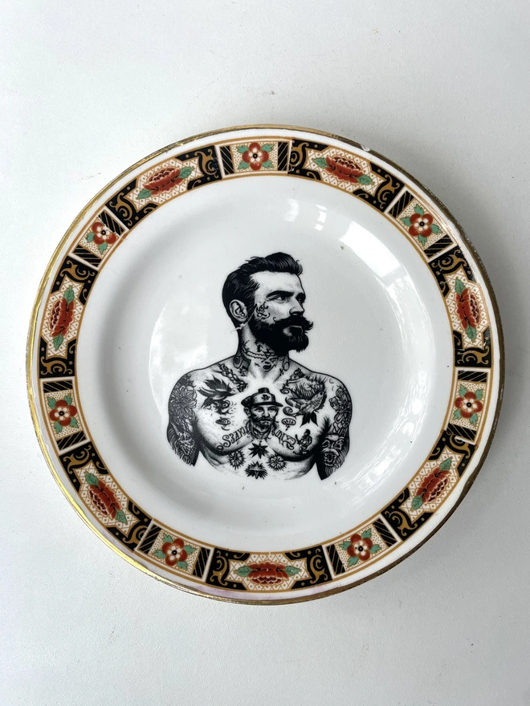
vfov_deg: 67.3
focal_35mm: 26
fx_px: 531
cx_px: 265
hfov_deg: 53.1
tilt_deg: -88.6
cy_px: 353
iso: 32
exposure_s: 1/584
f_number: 1.6
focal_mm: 4.2
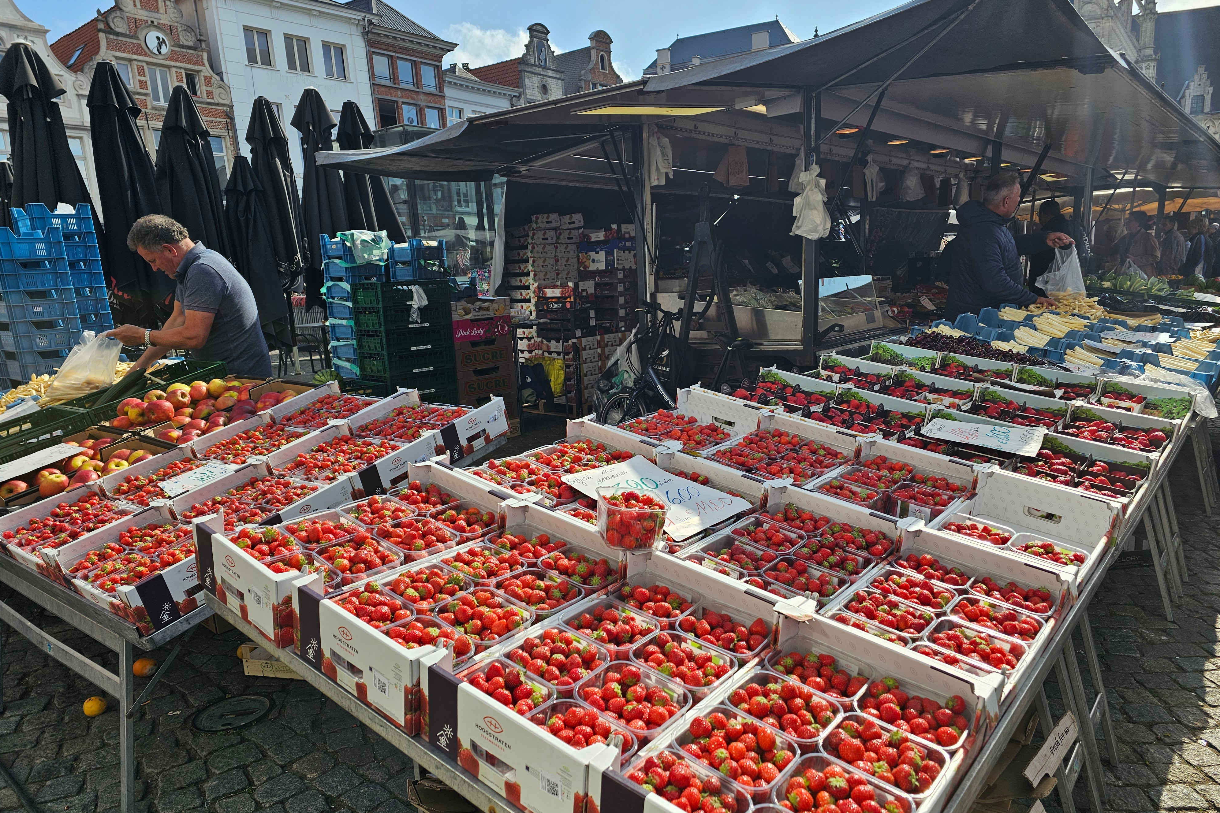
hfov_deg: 73.7
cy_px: 443
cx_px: 610
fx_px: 813
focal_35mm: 24
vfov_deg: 53.1
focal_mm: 6.3
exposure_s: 1/717
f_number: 1.7
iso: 10
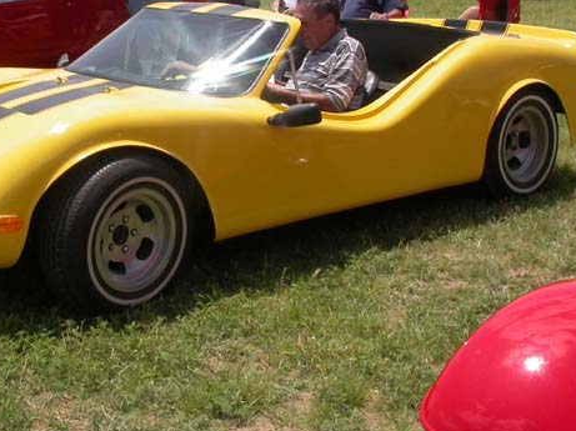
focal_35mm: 66
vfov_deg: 22.0
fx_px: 1097
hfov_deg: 29.1
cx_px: 169
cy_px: 94
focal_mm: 7.85
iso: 100
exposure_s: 1/395
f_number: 7.5
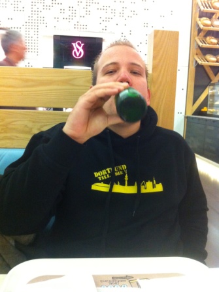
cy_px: 146
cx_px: 110
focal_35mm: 35
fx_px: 296
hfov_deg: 40.6
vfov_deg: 52.7
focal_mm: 3.85
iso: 500
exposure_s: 1/15
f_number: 2.8
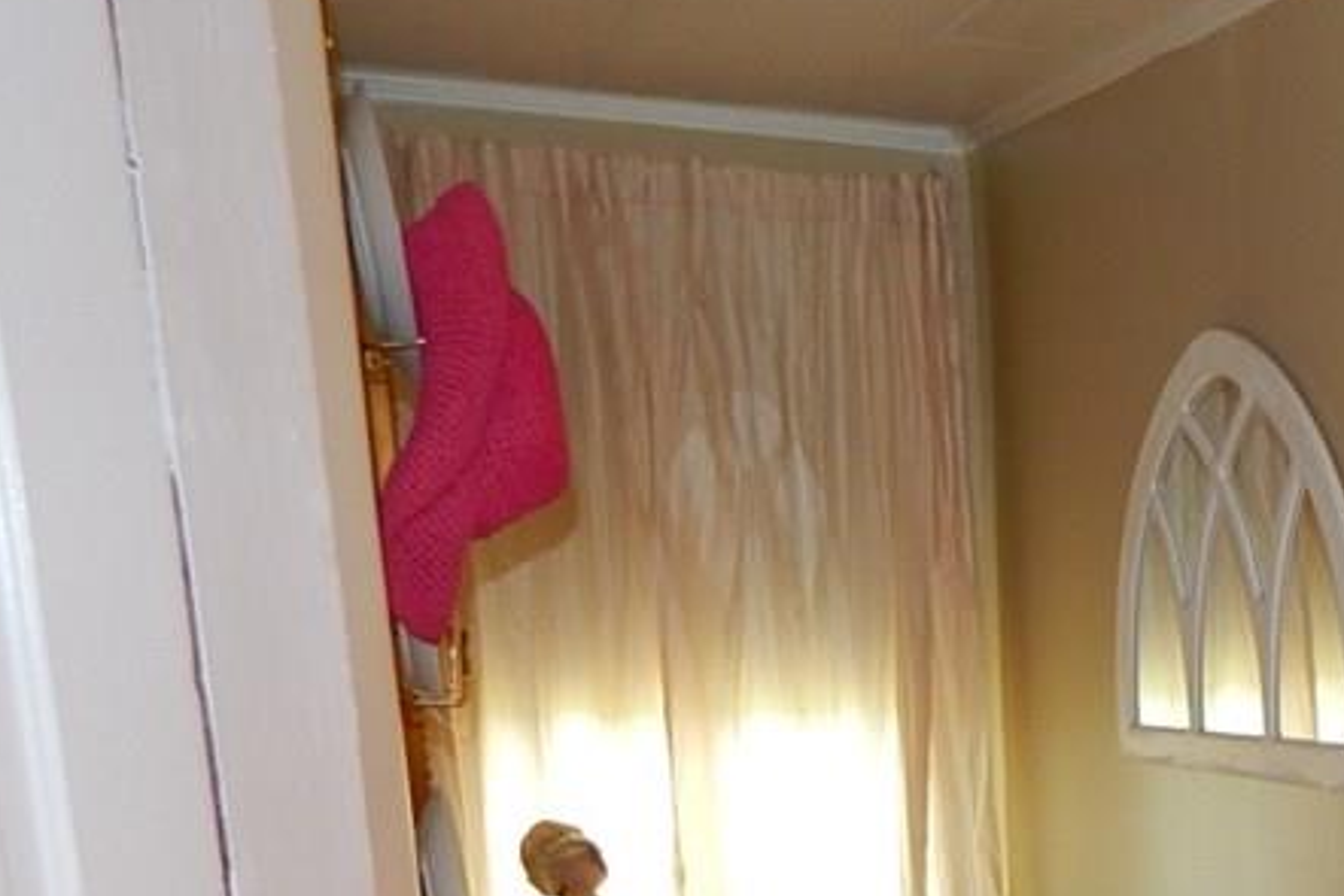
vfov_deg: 24.0
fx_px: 1979
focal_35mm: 53
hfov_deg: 34.5
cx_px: 1314
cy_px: 975
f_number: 3
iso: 200
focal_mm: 4
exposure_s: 1/30
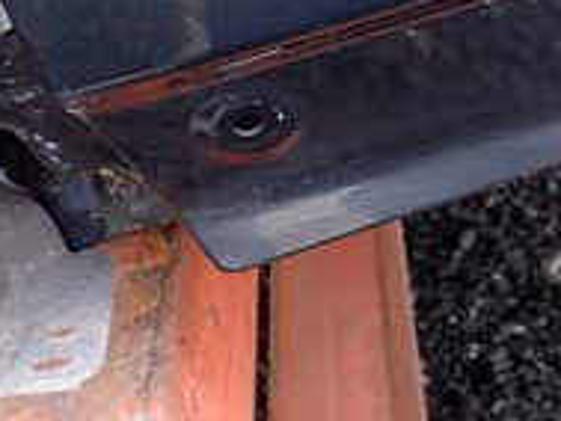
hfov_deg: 18.2
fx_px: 1541
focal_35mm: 95
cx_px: 858
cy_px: -74
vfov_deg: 15.1
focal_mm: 5.4
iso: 200
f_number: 2.3
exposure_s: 1/125
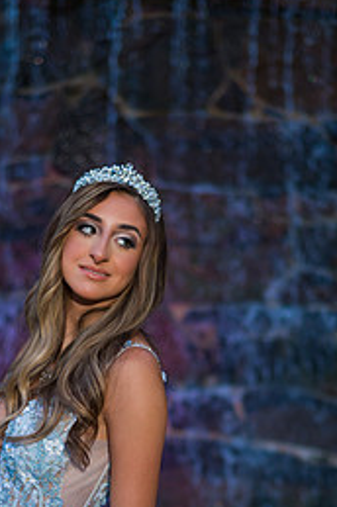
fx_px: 1225
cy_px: 413
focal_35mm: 87
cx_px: 160
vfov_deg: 23.0
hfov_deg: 15.7
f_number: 2
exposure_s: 1/125
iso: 200
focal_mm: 50
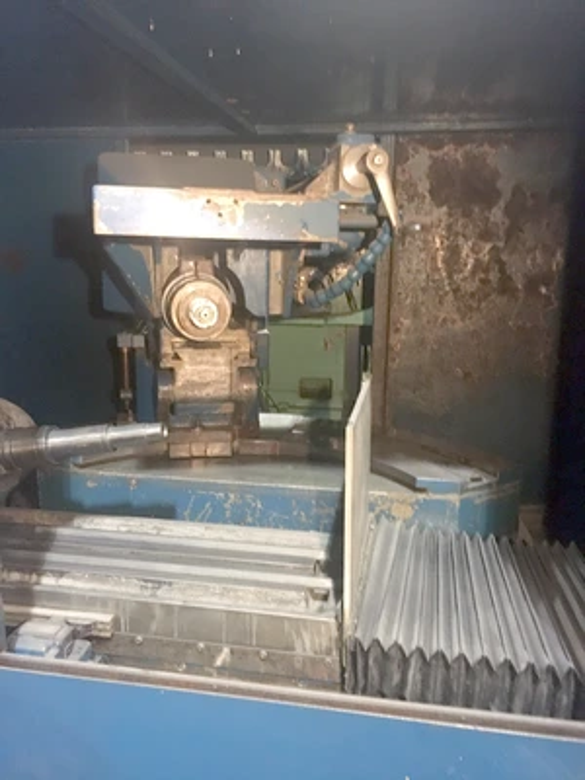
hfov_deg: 48.2
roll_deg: -1.2
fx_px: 653
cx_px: 292
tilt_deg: -11.2
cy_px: 390
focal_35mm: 29
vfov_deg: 61.7
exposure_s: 1/15
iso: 320
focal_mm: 4.15
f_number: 2.2
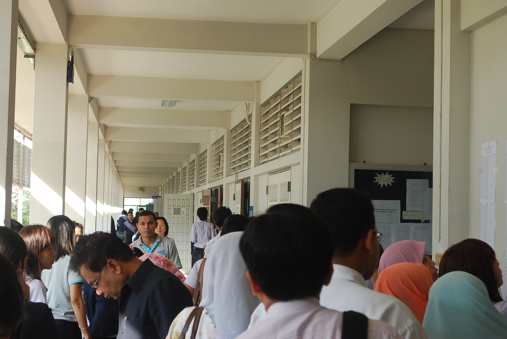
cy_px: 170
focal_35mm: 69
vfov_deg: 19.8
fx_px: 973
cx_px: 254
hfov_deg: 29.2
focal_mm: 46
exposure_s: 1/80
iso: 200
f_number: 7.1
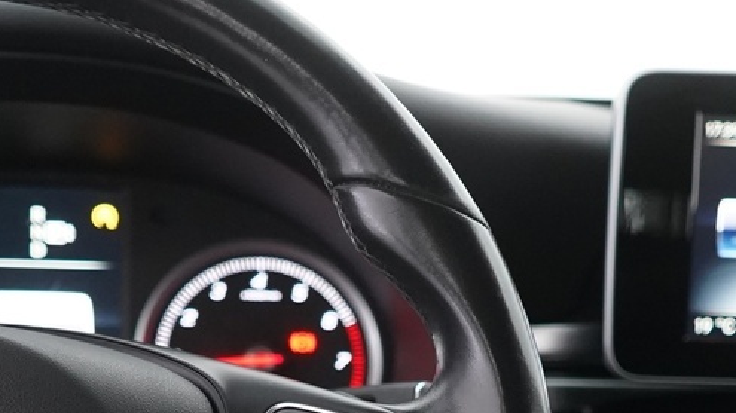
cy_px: 603
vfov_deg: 12.1
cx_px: 410
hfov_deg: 22.2
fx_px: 1873
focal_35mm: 96
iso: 4000
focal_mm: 28
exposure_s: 1/40
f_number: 3.5
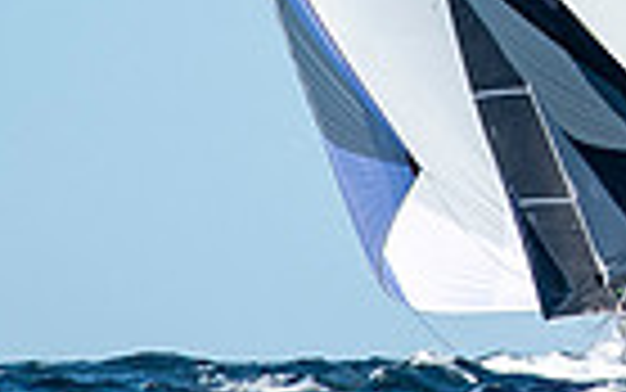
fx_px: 39375
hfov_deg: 0.9
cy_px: -266
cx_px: 942
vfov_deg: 0.6
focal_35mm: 2307
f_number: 5
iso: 320
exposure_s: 1/2500
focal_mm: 300
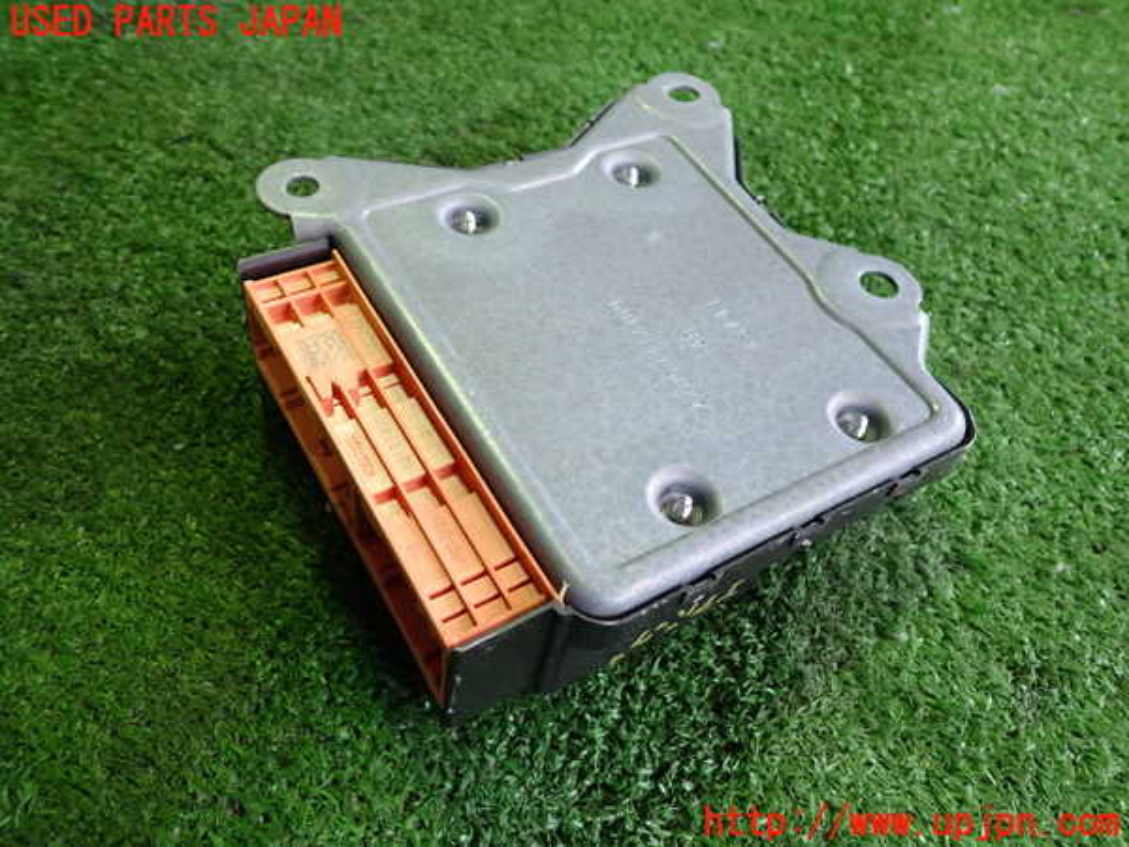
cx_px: 564
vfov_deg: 46.8
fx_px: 978
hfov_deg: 60.0
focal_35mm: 30
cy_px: 424
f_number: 2.3
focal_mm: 5.4
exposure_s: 1/30
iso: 200
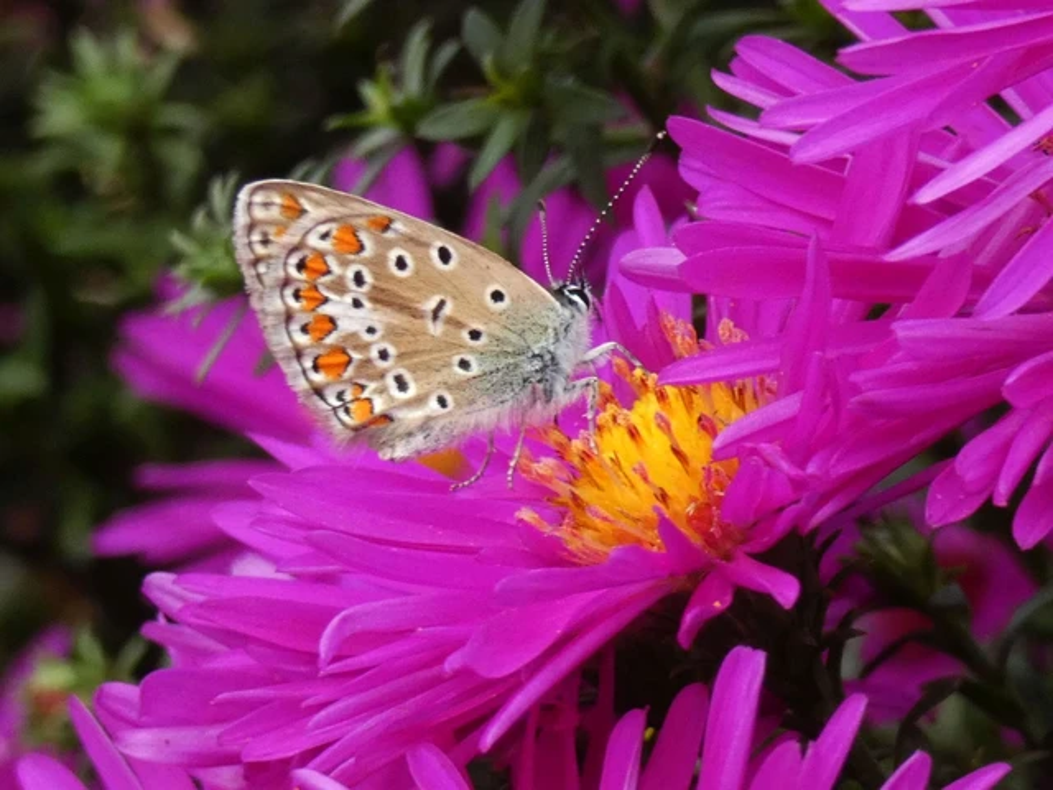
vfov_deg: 10.3
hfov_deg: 13.7
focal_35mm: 144
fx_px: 4380
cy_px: 395
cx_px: 526
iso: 500
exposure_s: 1/80
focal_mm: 25.8
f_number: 5.3
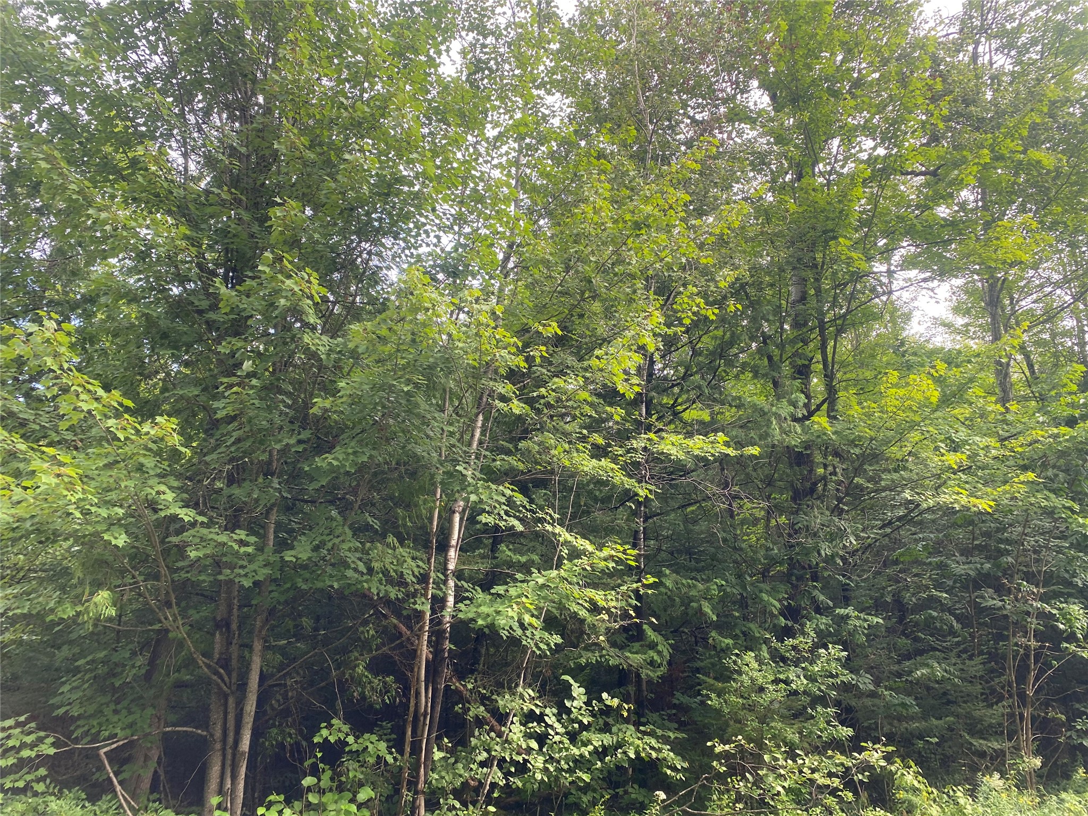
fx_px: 817
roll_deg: +3.5
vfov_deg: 53.1
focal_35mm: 26
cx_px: 544
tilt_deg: +14.5
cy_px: 408
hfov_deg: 67.3
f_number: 1.8
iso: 32
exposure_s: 1/159
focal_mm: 4.25
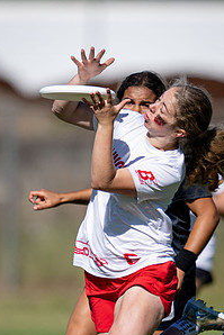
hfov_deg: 0.9
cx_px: 193
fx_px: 15008
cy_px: 249
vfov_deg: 1.3
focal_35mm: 1610
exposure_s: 1/2000
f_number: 2.8
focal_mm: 400
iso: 64
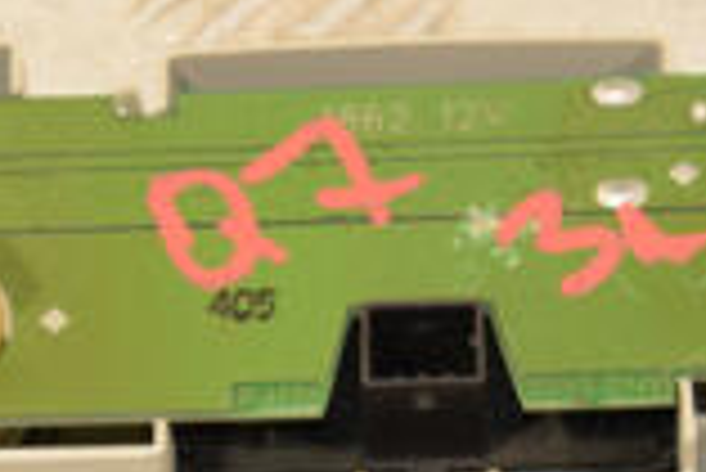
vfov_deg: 4.1
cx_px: 436
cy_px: 94
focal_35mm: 332
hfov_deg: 6.2
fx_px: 6517
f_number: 6.3
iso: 800
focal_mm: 58
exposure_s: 1/200
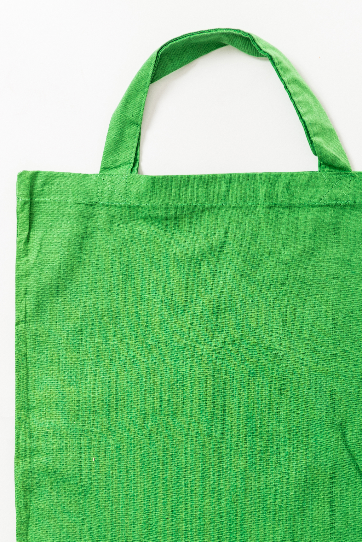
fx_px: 1371
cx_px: 195
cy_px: 395
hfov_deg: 15.0
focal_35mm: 91
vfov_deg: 22.2
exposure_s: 1/125
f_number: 4
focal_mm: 56
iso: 100
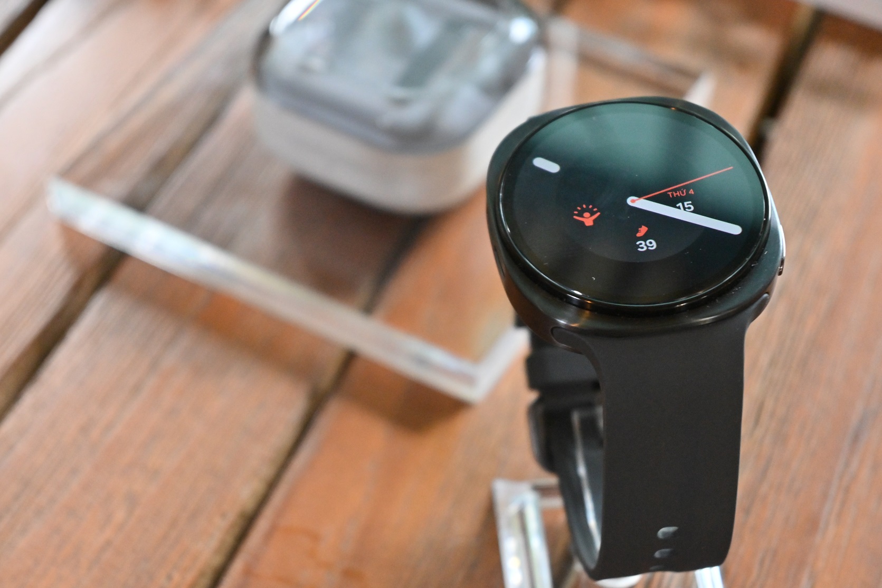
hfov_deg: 27.0
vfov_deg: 18.2
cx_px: 441
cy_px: 294
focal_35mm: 75
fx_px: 1837
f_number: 6.3
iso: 2000
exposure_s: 1/125
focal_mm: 50
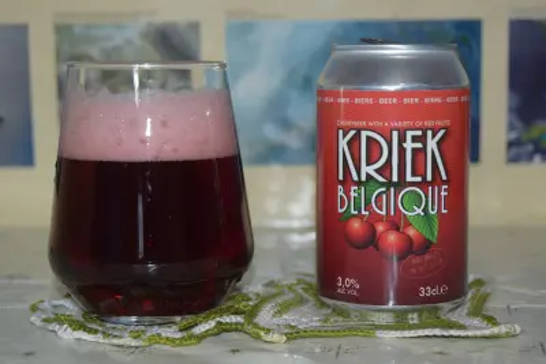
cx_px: 273
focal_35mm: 82
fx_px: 1252
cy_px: 182
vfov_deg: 16.6
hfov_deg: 24.6
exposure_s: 1/60
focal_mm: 55
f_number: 5.6
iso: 500
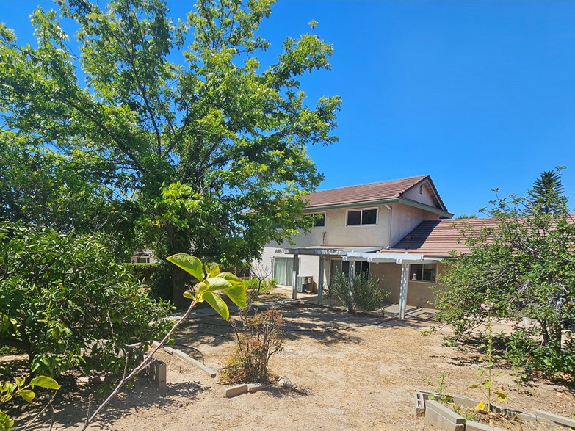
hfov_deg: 90.8
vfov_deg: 72.9
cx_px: 263
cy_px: 280
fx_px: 282
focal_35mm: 17
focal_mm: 2.2
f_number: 2.2
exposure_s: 1/2767
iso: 50
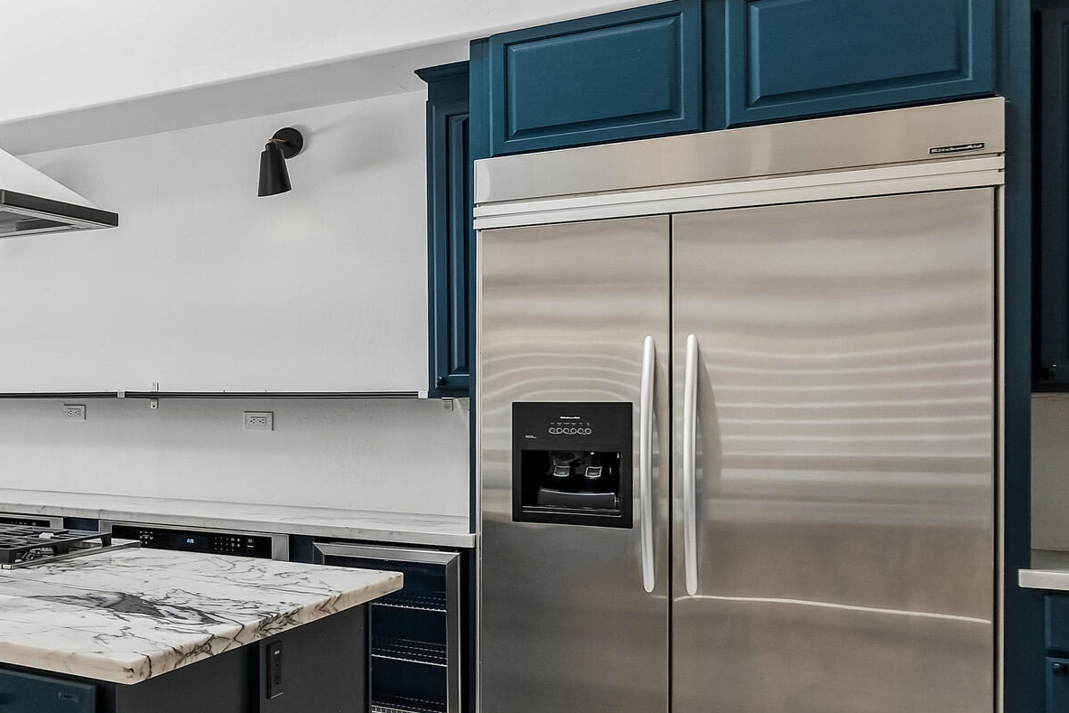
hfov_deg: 38.2
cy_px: 380
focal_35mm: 38
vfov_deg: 35.0
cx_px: -203
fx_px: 1128
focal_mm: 10
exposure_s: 1/40
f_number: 8
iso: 400
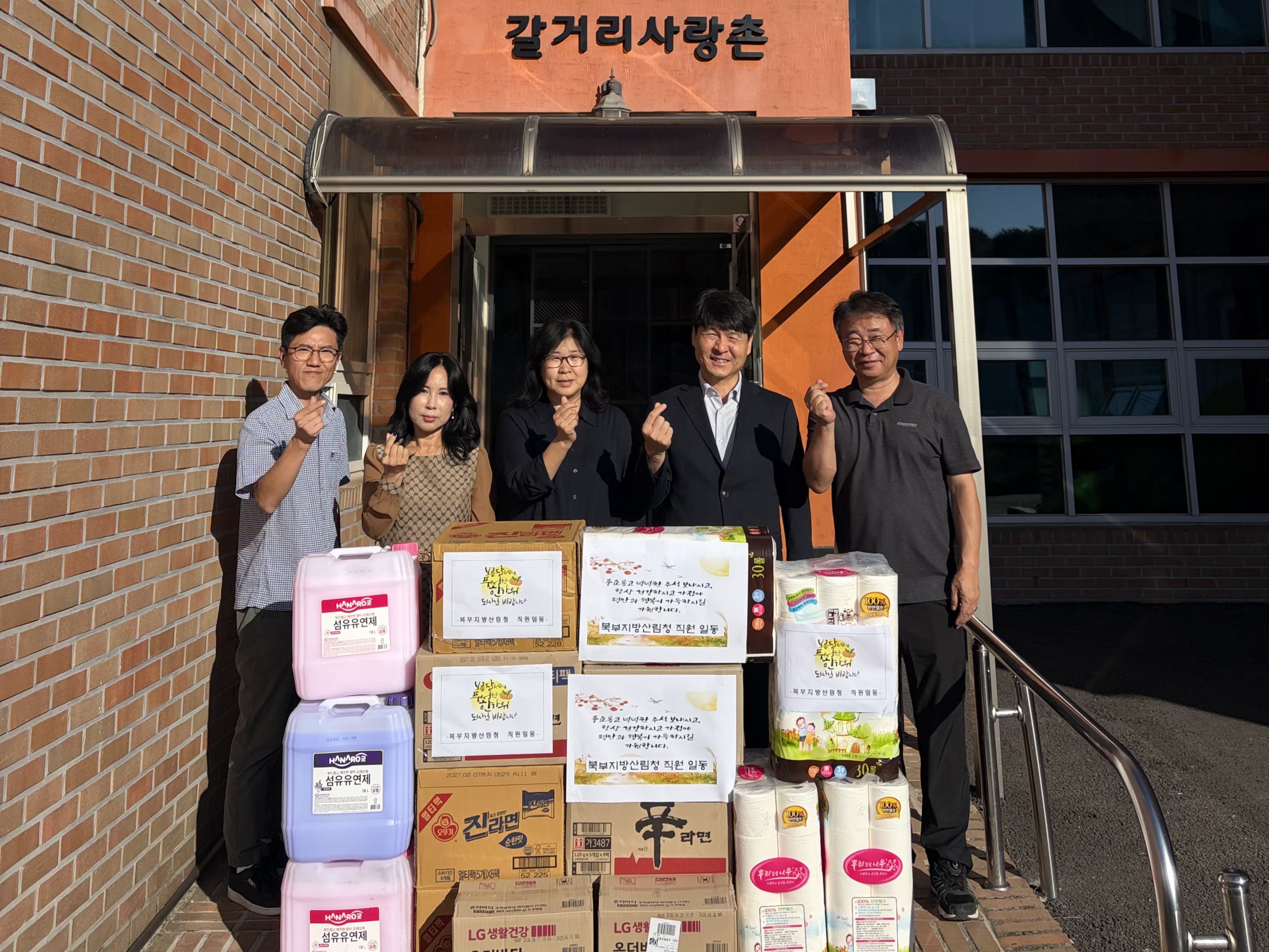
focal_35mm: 26
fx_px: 953
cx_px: 634
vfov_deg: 53.1
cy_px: 476
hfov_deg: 67.3
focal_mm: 5.96
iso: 50
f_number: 1.6
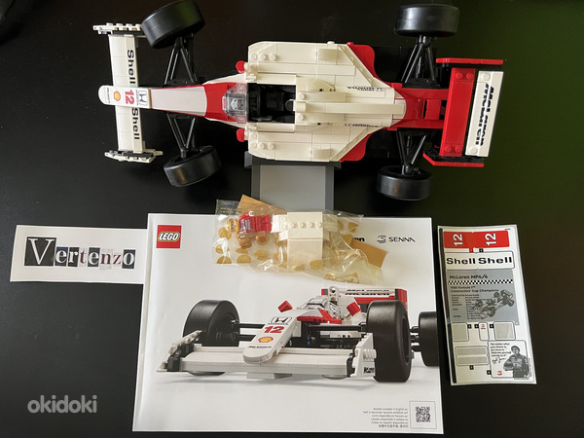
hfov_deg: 67.3
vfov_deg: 53.1
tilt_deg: -77.8
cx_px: 292
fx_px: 439
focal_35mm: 26
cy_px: 219
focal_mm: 5.7
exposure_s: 1/60
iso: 400
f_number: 1.5
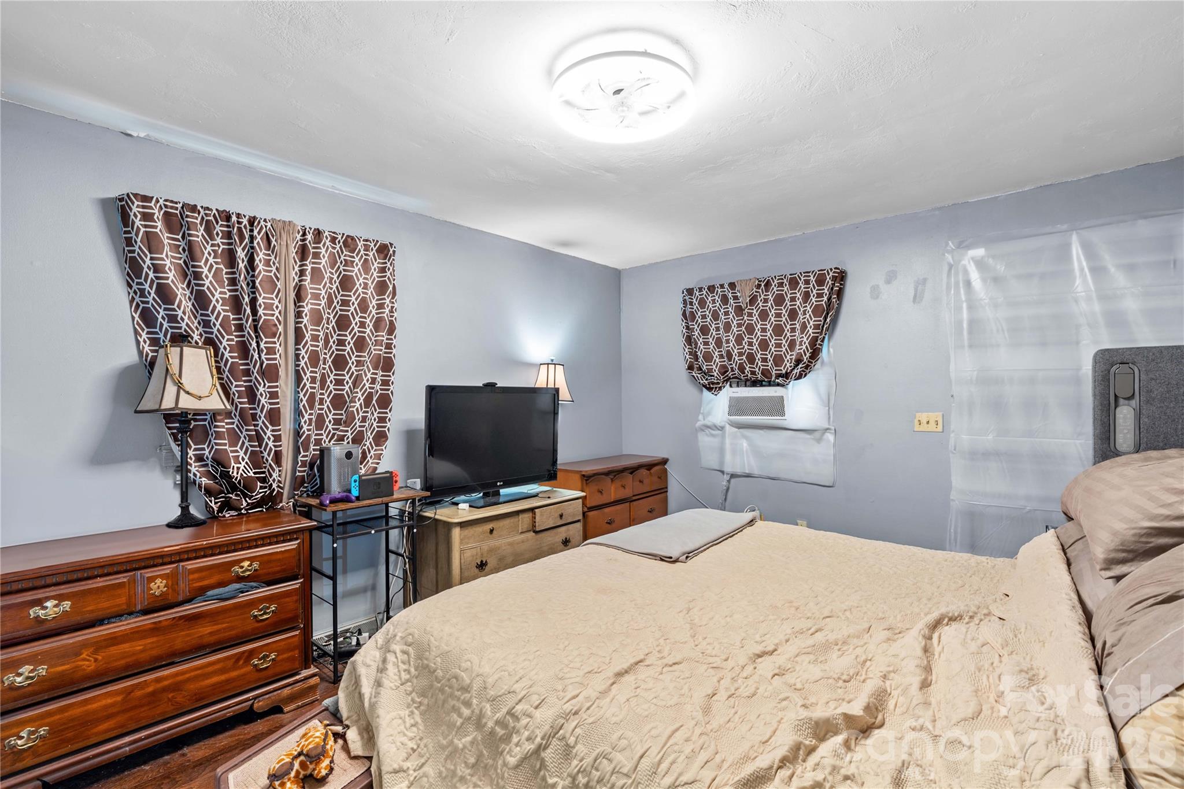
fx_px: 526
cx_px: 592
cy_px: 394
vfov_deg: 73.7
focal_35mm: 16
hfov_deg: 96.7
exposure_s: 2.5
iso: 100
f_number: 8
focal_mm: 16
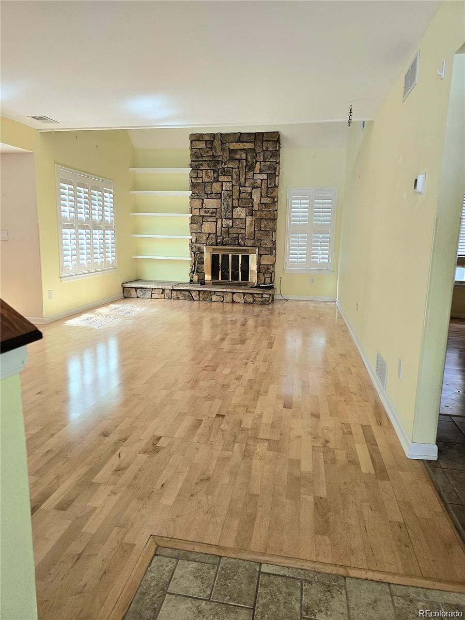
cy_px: 310
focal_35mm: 23
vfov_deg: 73.9
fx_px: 412
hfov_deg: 58.9
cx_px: 232
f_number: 1.7
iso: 200
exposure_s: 1/120
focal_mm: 6.3
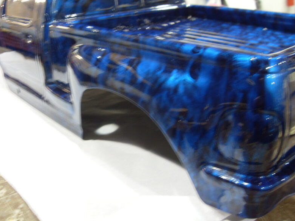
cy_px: 110
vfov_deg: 39.6
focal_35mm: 36
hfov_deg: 51.4
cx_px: 151
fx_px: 307
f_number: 2.8
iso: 200
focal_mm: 6.3
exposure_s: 1/8
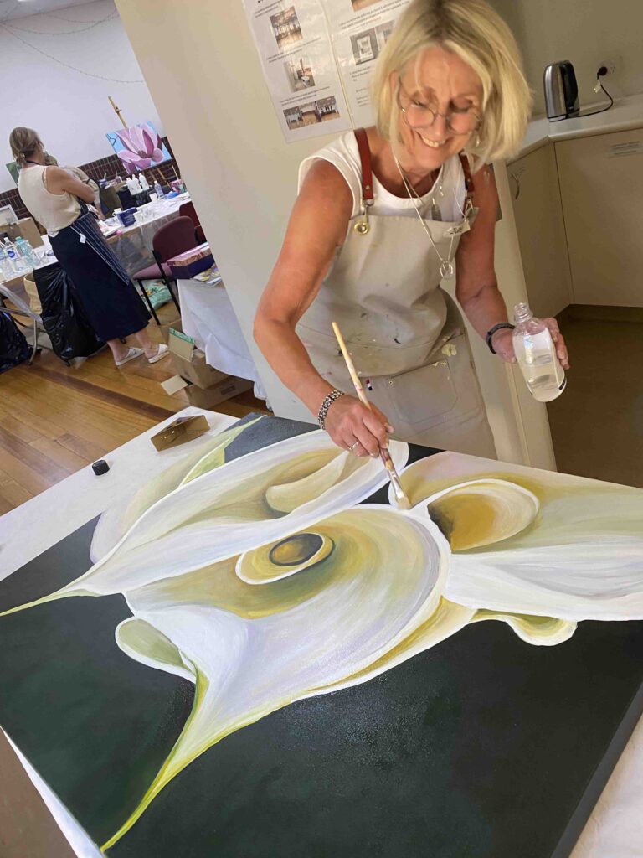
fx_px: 644
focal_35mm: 26
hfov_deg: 53.1
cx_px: 322
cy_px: 429
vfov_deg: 67.3
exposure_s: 1/50
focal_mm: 4.25
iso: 100
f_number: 1.8
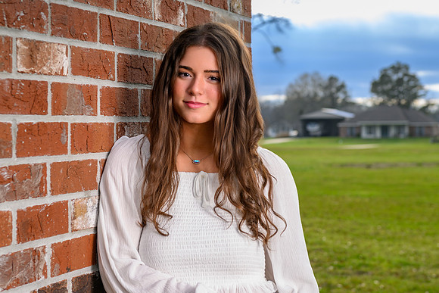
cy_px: 146
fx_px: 671
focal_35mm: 55
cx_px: 220
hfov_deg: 36.2
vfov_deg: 24.6
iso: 160
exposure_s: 1/250
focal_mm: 55
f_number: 4.5
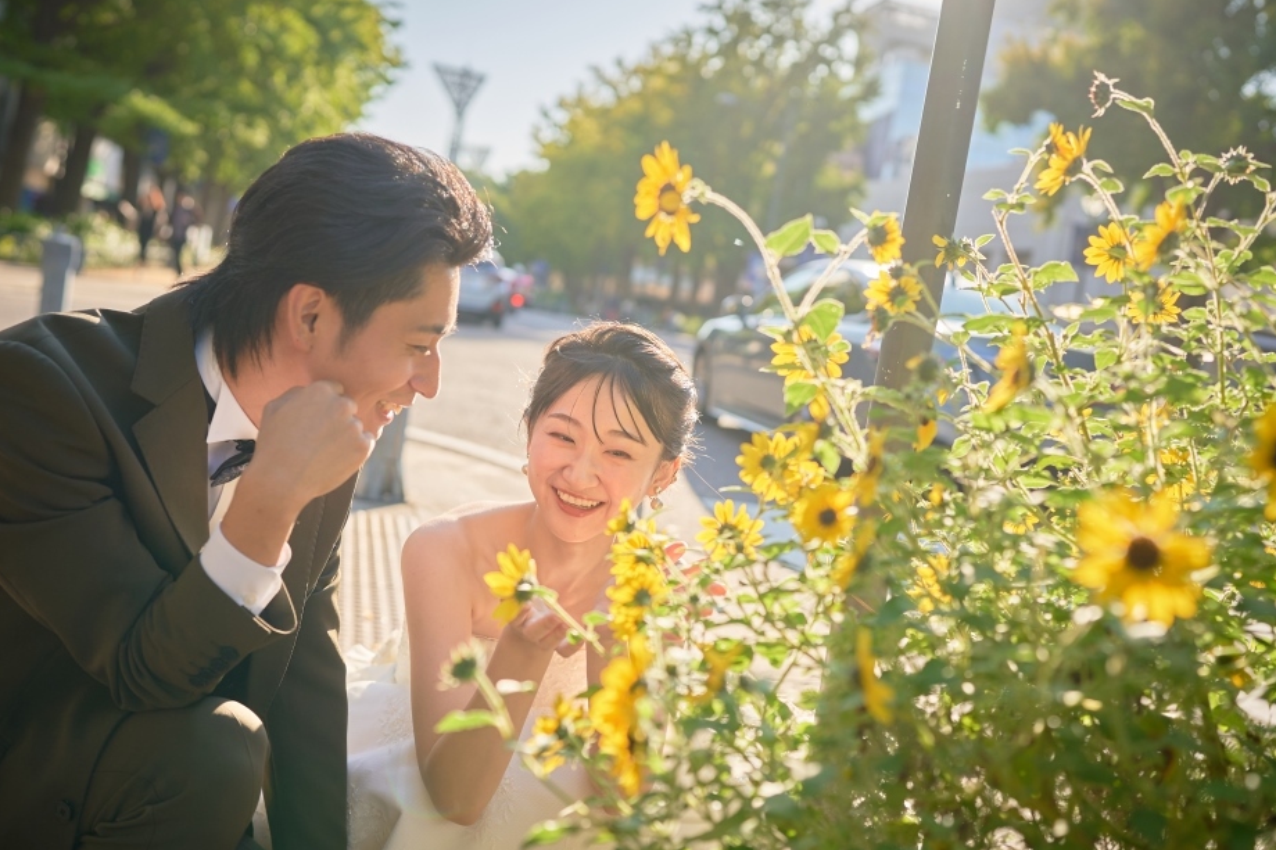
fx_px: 1382
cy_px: 442
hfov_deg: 49.6
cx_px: 630
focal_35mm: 39
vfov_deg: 34.2
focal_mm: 35
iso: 100
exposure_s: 1/1600
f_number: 2.5
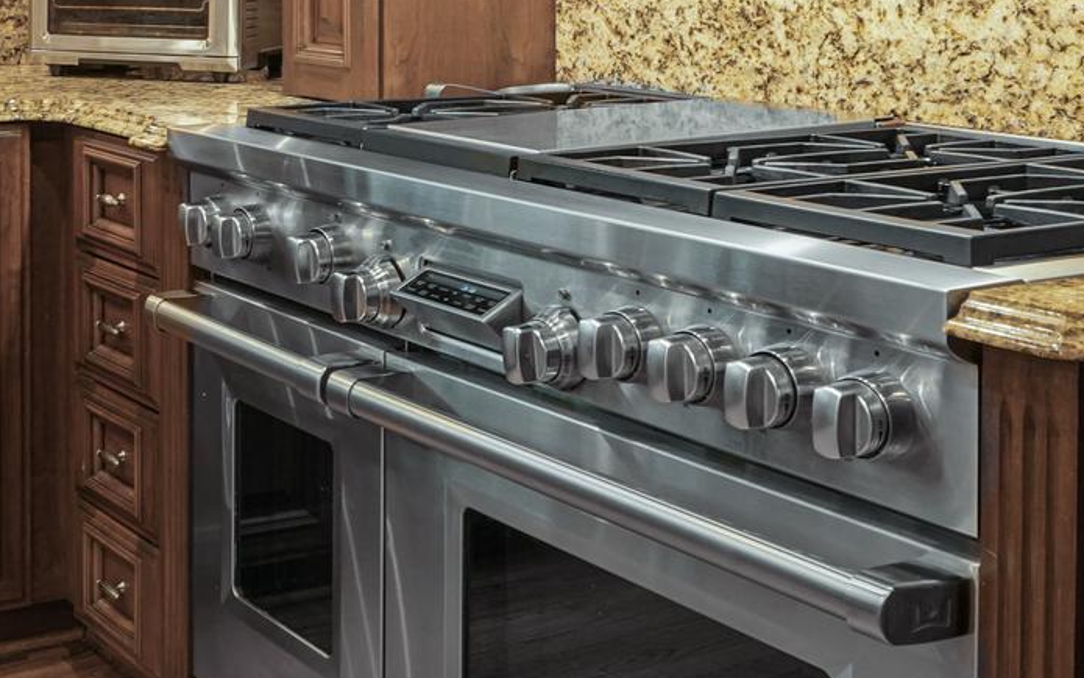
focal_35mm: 57
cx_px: 146
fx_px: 1685
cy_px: -68
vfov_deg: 21.6
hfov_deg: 34.1
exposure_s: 1/13
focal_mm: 19
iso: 800
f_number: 8
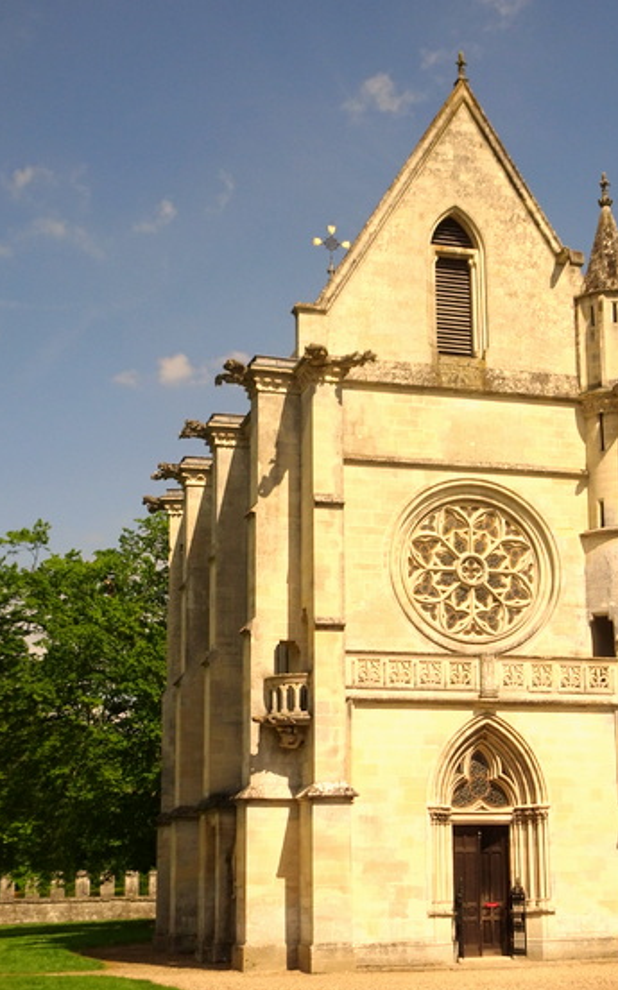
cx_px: 408
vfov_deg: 37.5
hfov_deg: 23.8
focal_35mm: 54
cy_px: 541
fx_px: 1457
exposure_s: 1/1250
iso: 80
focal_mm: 7.58
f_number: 4.5
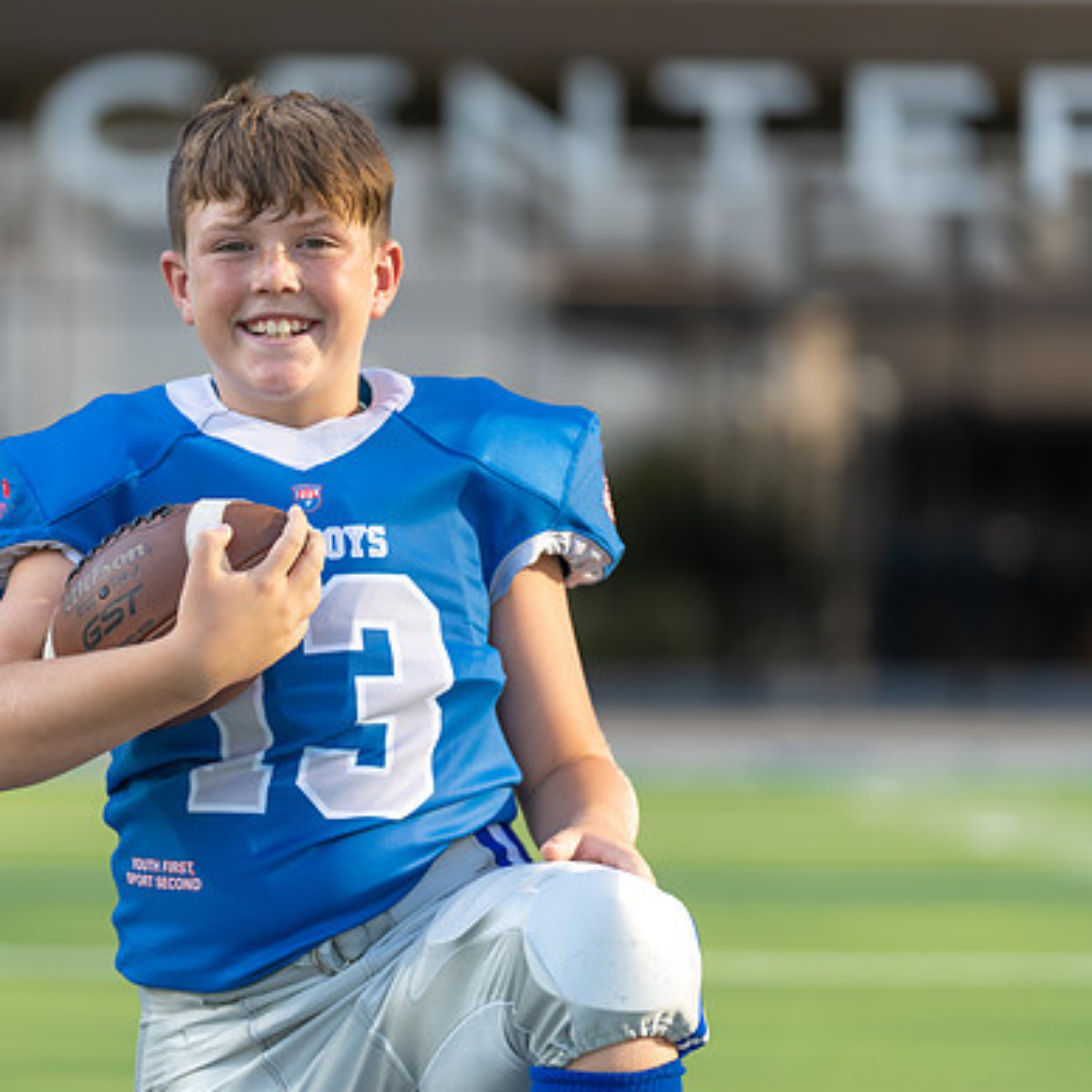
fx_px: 7531
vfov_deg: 8.3
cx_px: 348
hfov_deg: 8.3
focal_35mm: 211
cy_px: 519
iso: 100
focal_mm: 144
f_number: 2.8
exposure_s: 1/500
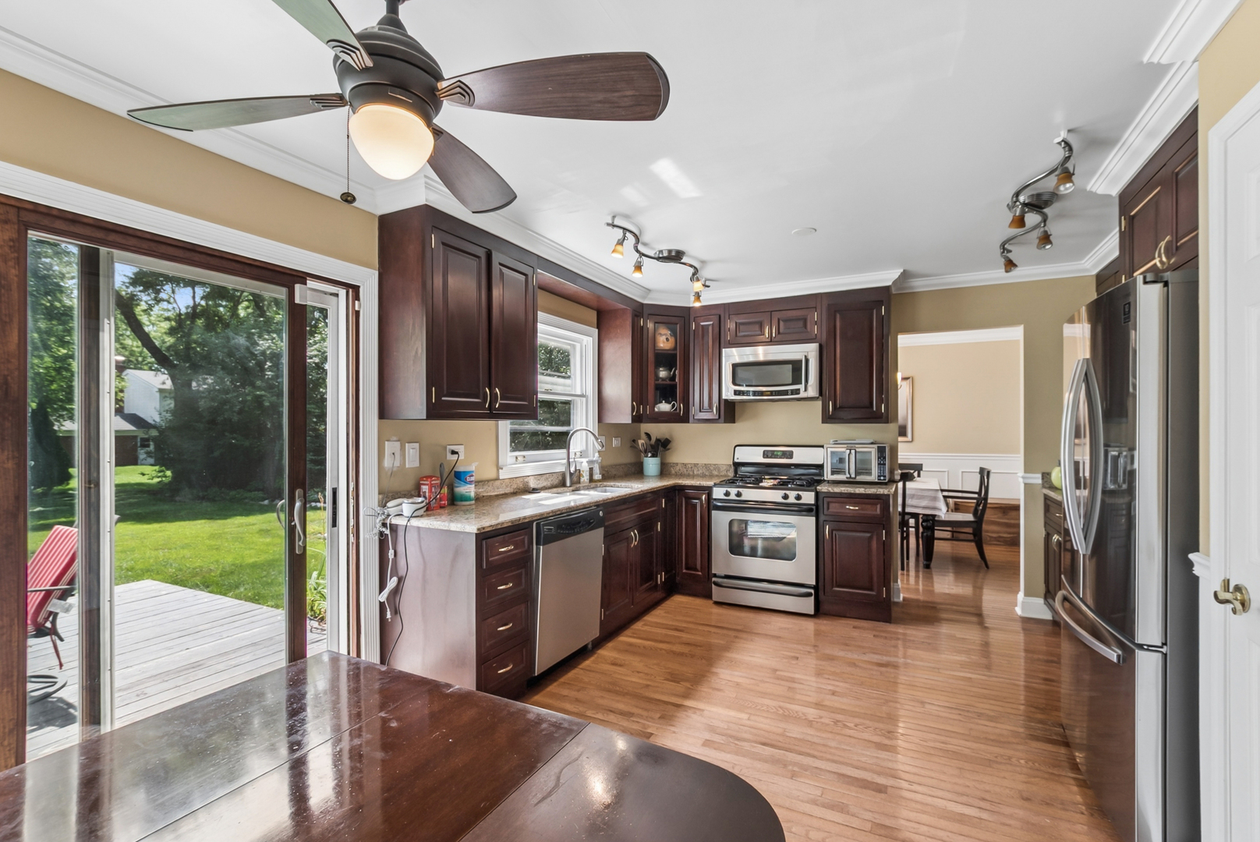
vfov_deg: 77.4
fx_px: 525
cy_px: 421
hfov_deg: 100.4
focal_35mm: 15
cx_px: 630
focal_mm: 10
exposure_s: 1/25
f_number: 8
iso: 400
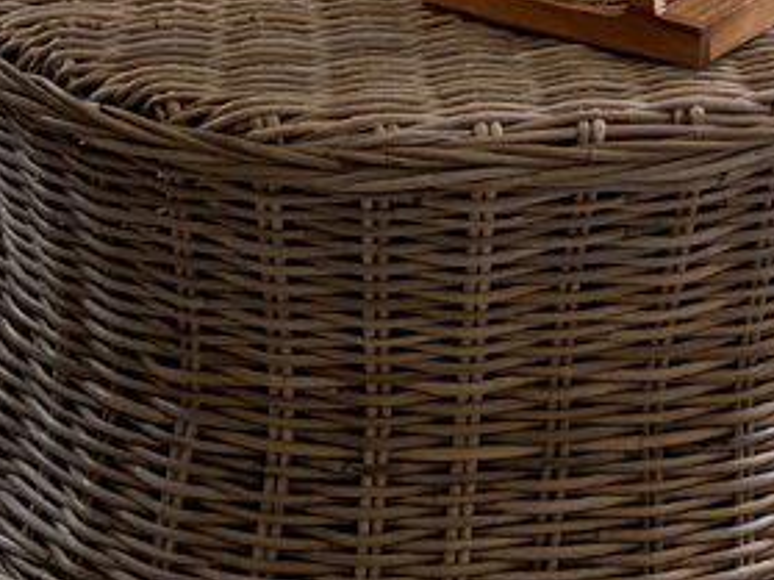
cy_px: -1007
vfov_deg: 7.1
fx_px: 4269
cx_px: 932
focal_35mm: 191
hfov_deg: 10.2
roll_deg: -1.8
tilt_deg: -7.1
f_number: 1.6
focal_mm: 5.96
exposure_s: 1/60
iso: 250
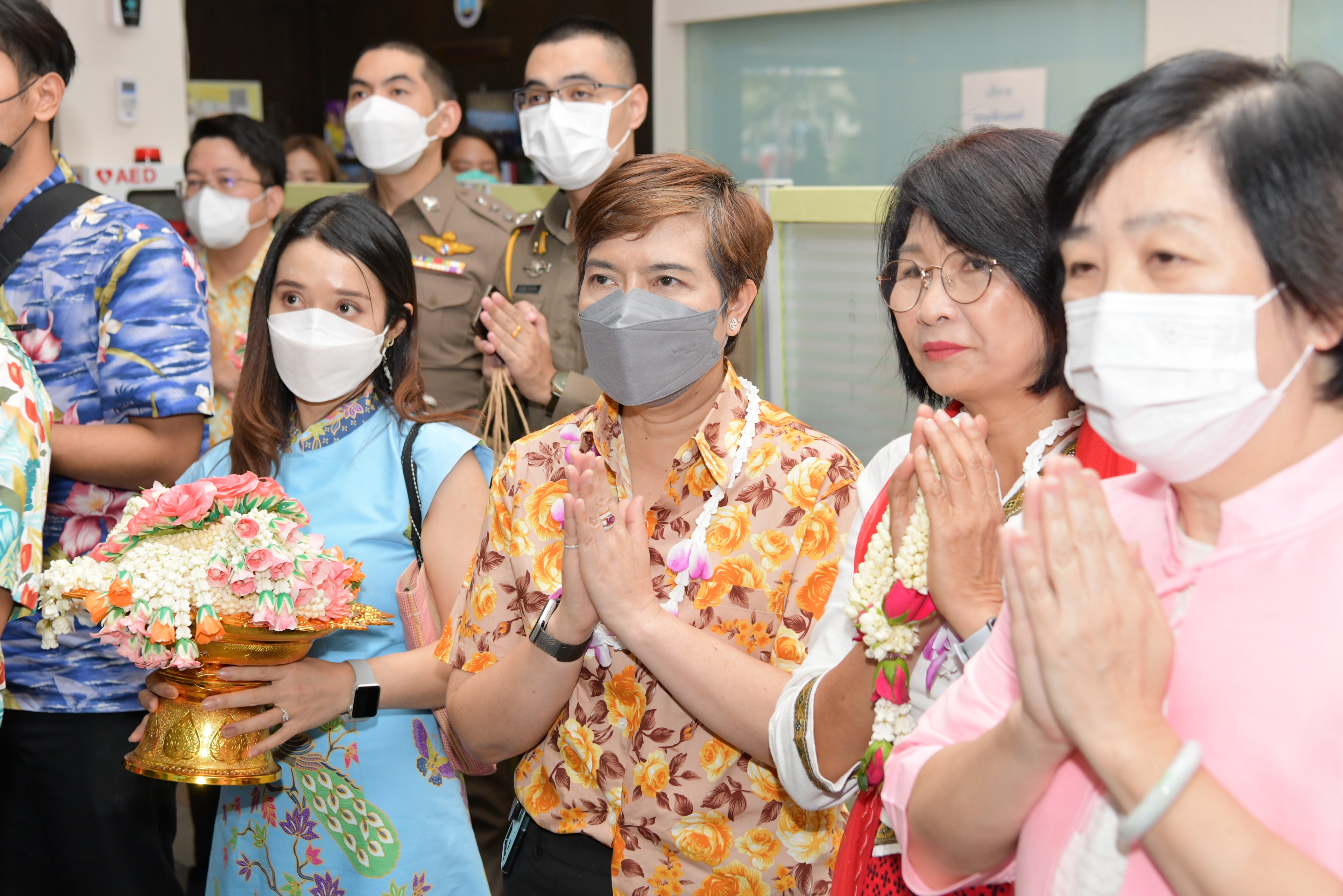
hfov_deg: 38.2
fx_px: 1940
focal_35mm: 52
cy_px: 448
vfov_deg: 26.0
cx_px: 672
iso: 1250
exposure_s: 1/200
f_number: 5.6
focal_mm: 52
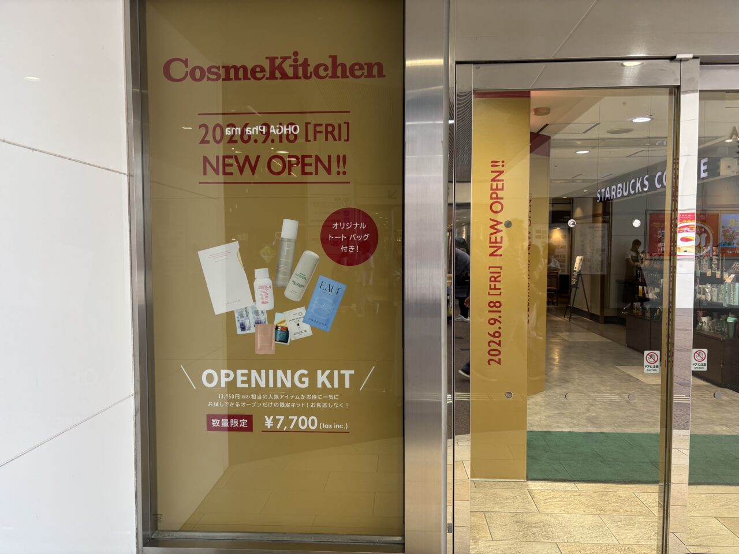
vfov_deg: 53.1
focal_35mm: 26
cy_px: 277
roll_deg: +0.5
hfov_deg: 67.3
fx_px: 555
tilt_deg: -3.5
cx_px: 370
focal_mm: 5.96
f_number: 1.6
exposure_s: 1/121
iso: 80
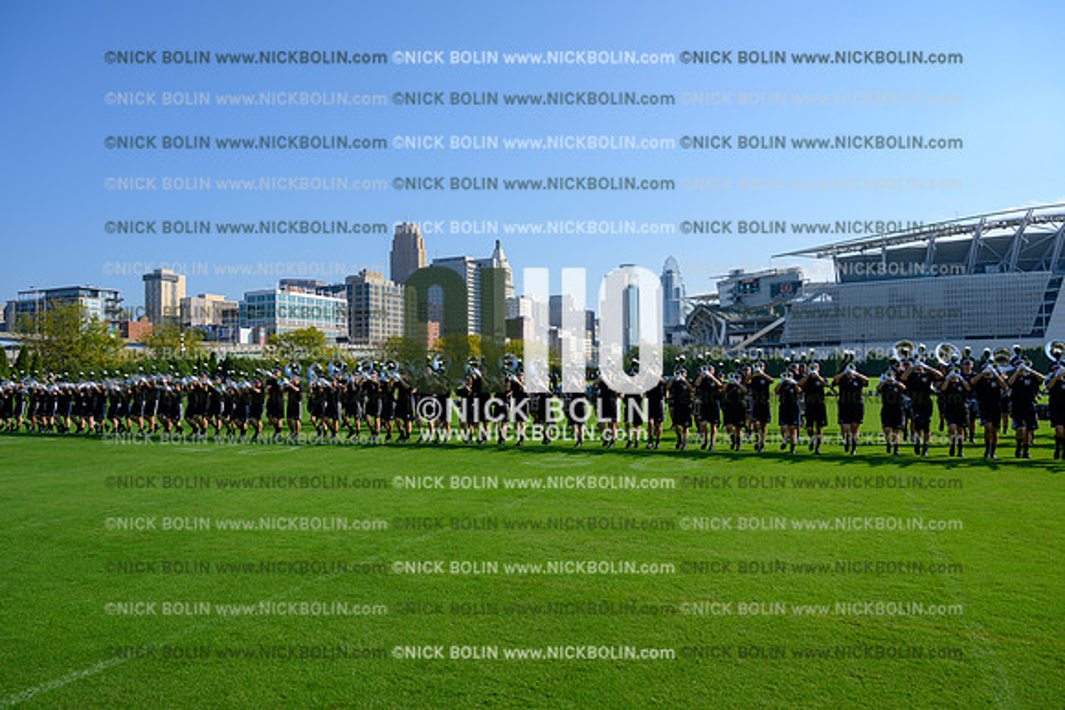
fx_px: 710
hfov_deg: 73.7
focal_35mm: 24
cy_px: 355
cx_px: 532
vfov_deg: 53.2
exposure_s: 1/400
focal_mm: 24
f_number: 7.1
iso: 80
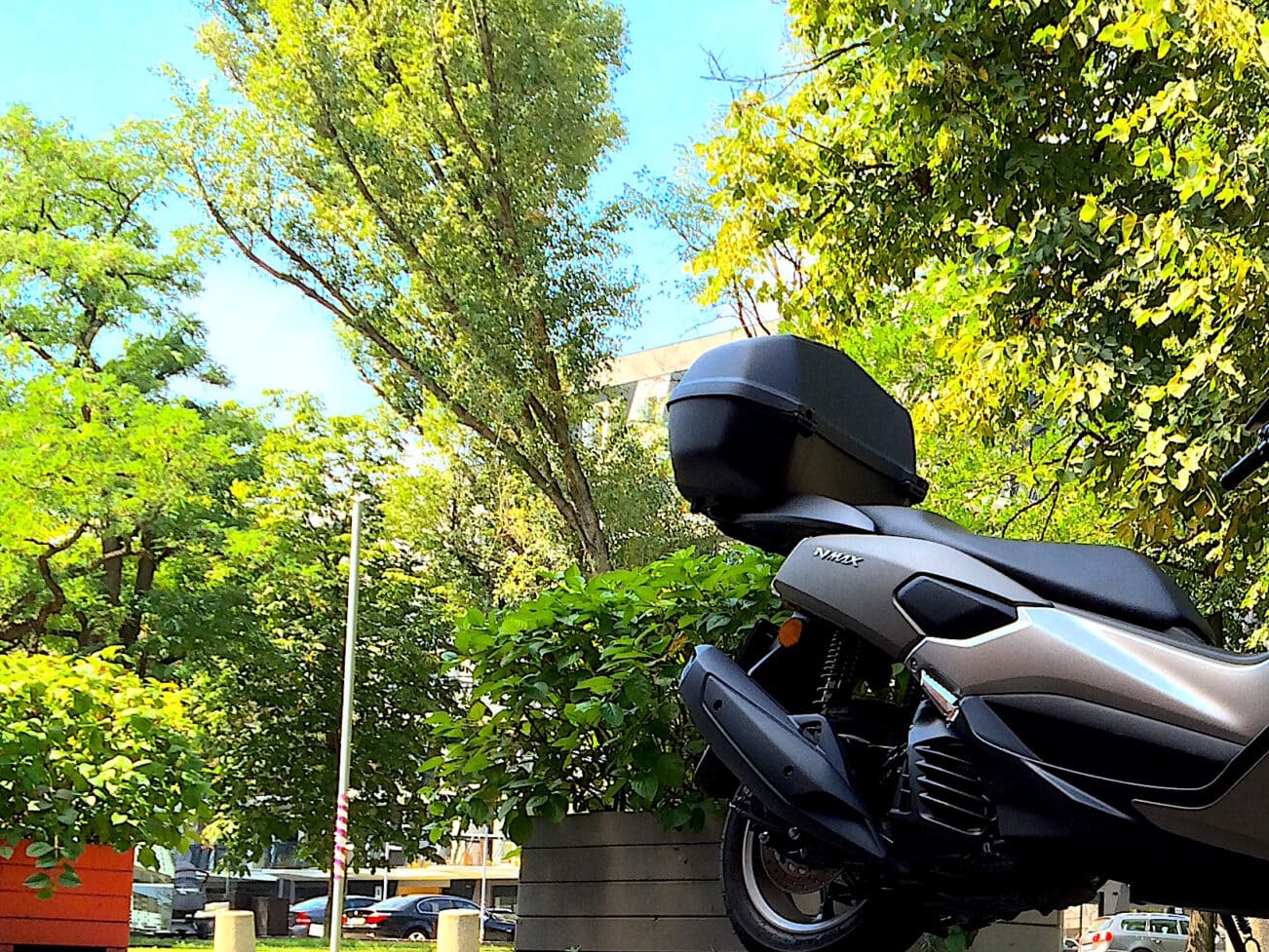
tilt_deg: +3.9
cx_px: 1199
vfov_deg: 25.1
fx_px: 2090
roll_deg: -1.0
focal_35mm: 57
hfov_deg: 31.8
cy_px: 810
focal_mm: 4.15
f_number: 2.2
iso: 32
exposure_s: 1/299
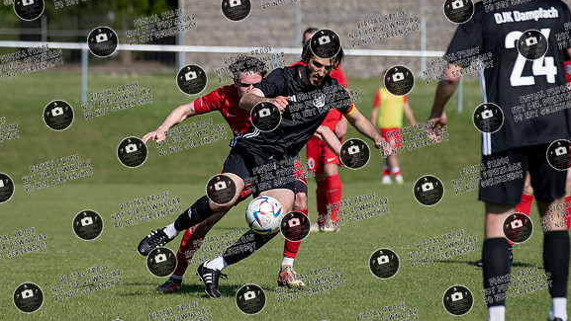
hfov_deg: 4.8
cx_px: 257
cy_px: 125
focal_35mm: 446
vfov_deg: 2.7
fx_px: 6755
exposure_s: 1/1600
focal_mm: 310
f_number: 5.6
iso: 250
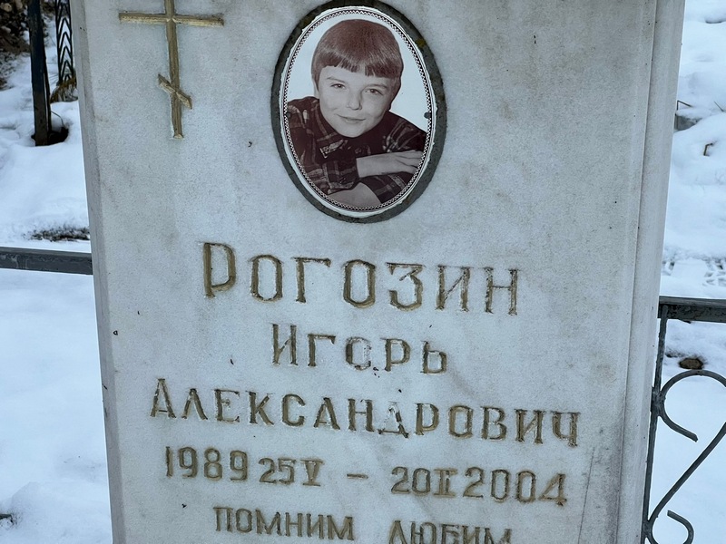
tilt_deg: -25.6
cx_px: 363
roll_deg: +1.9
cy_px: 272
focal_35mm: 77
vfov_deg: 19.1
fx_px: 1615
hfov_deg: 25.3
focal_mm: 9
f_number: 2.8
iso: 200
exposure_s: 1/99
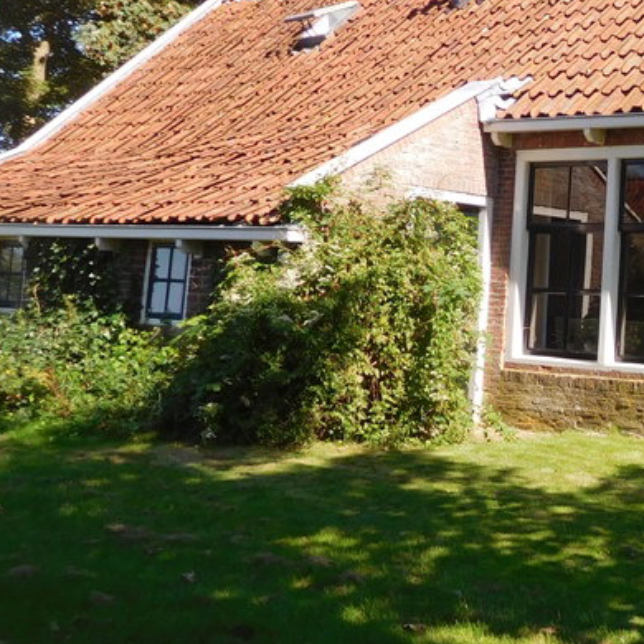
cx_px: 746
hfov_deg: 26.6
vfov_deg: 29.3
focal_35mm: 58
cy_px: 213
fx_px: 1221
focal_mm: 4.5
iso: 125
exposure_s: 1/640
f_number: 3.4
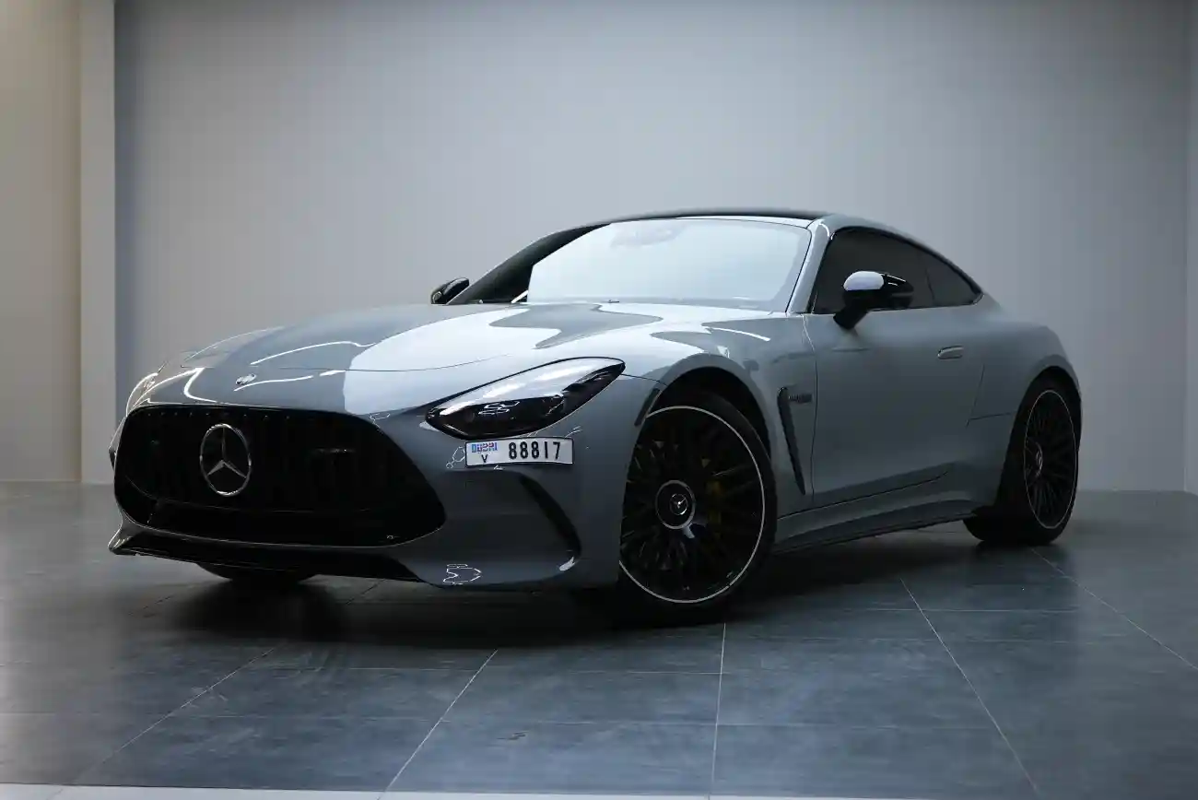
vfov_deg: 25.5
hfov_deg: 37.5
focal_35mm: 53
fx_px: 1764
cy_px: 400
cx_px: 599
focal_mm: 53
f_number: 5
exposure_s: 1/250
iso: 640
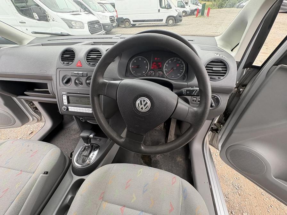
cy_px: 108
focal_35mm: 14
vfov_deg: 85.7
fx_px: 116
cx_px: 144
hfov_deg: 102.1
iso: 80
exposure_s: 1/126
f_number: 2.2
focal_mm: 2.22
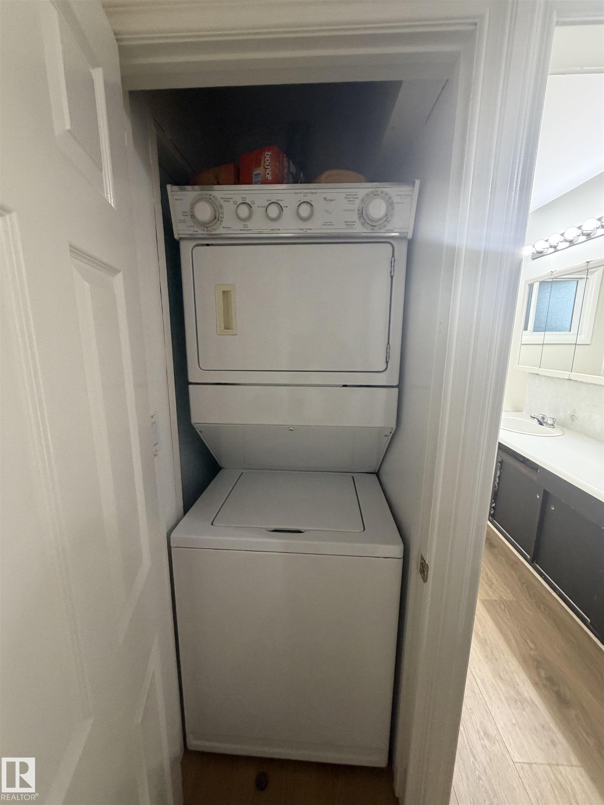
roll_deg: +1.1
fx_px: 326
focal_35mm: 14
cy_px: 402
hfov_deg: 85.7
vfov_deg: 102.1
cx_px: 302
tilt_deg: -10.3
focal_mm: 2.22
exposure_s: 1/60
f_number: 2.2
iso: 320
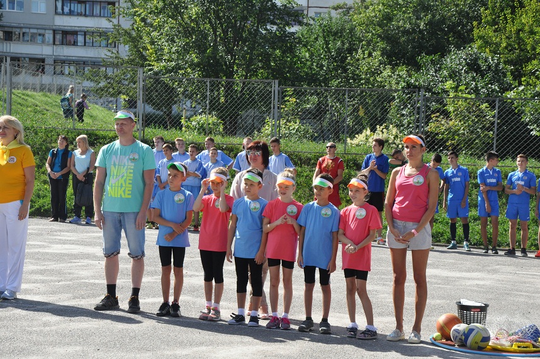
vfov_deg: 15.7
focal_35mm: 87
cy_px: 180
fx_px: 1303
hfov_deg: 23.4
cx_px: 270
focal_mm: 58
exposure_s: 1/1250
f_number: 9
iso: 1000
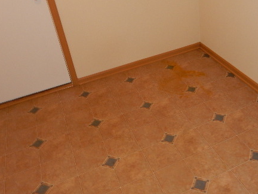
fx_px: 276
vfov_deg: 38.1
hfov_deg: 49.4
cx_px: 169
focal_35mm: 37
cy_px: 60
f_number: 3.7
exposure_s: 1/30
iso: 200
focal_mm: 4.5
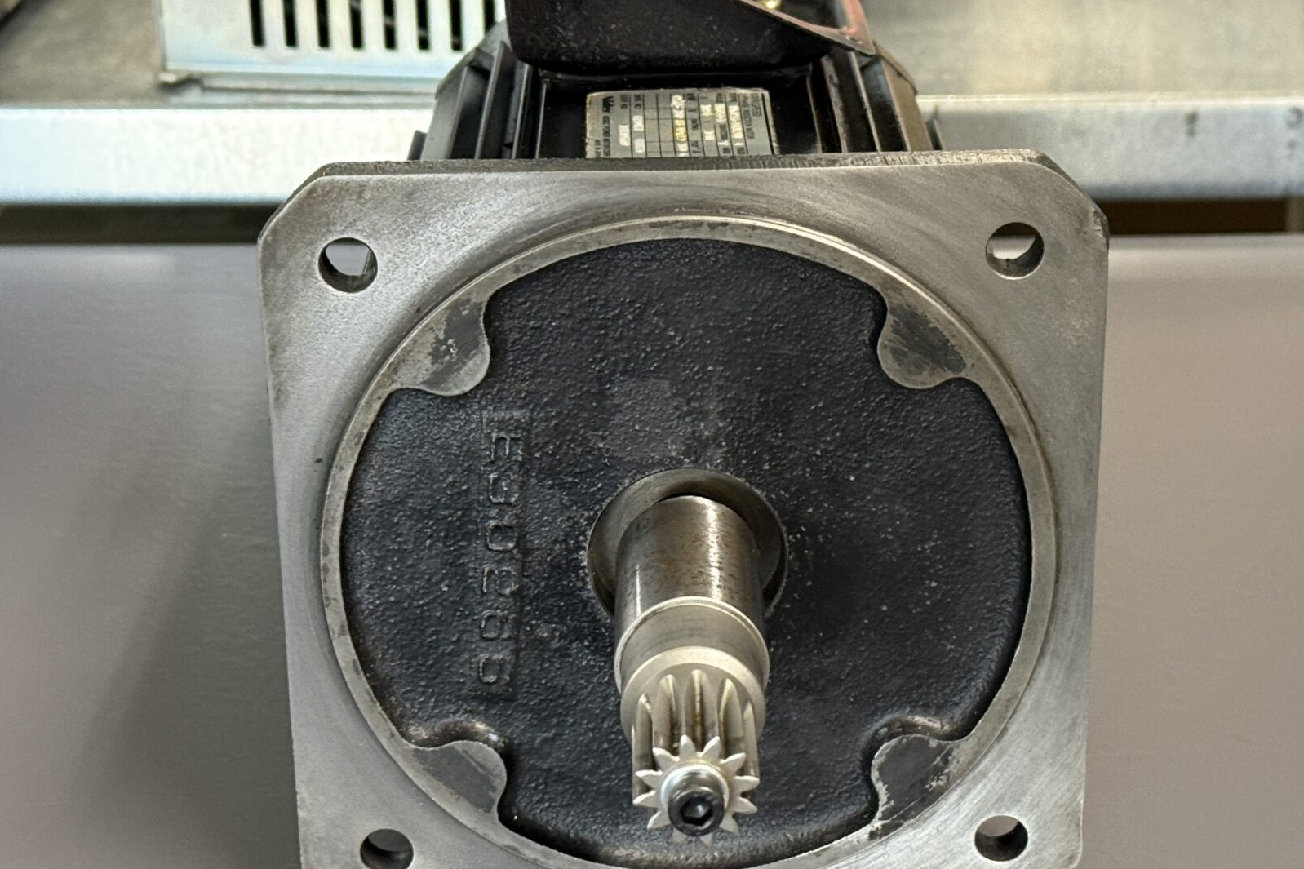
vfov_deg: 17.1
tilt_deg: -23.2
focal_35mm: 80
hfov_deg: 25.4
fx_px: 2897
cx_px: 684
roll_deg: +0.5
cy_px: 499
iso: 250
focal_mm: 6.76
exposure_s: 1/33
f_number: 1.78
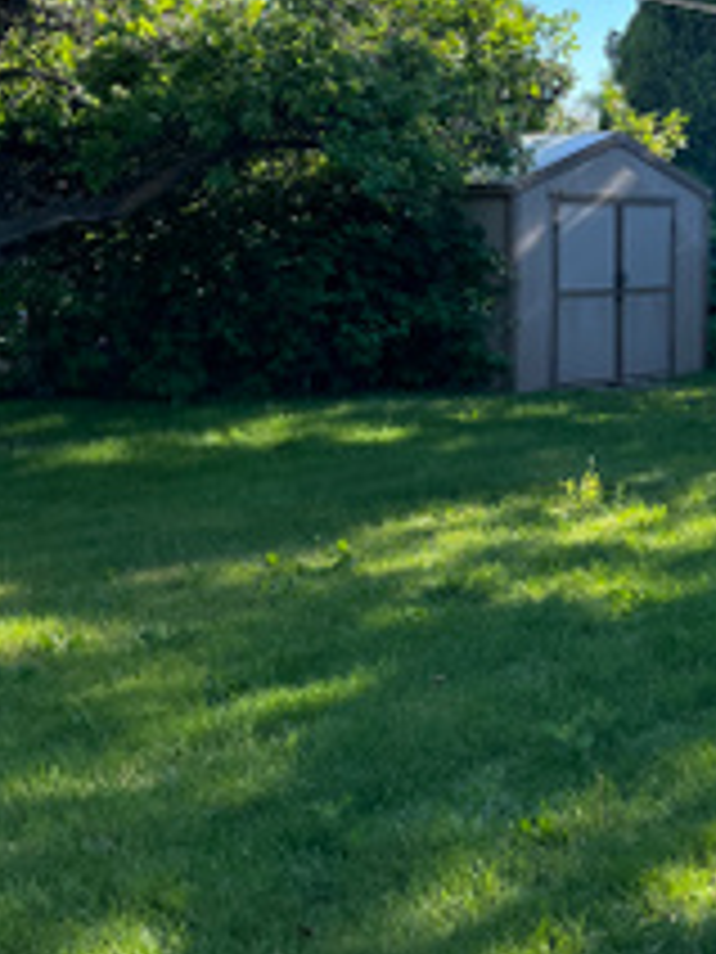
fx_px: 1627
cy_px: 279
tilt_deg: -2.7
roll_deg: -1.3
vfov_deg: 32.3
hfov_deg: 24.2
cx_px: 621
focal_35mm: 59
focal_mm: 5.7
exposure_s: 1/2165
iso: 50
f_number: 1.5
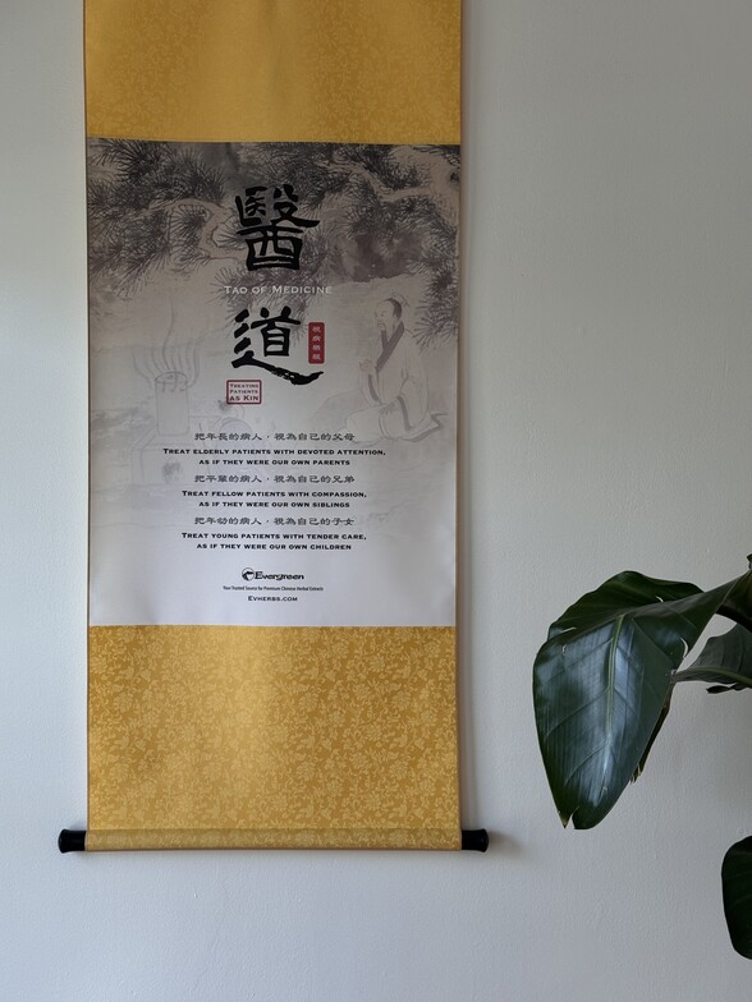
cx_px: 376
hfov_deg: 30.3
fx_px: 1390
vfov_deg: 39.7
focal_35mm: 48
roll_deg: -0.6
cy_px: 501
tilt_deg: -1.1
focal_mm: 6.76
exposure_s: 1/183
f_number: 1.78
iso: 50
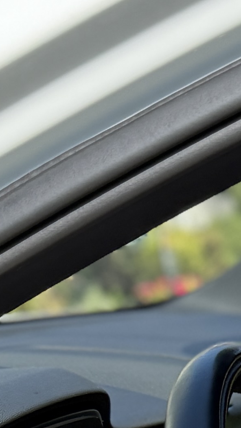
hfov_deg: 7.8
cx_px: 608
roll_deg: +2.4
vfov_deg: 13.6
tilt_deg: -20.7
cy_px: 764
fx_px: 1613
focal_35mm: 142
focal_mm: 6.76
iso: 100
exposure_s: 1/1493
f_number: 1.78
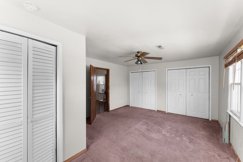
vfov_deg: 81.3
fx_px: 95
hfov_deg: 104.2
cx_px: 122
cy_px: 81
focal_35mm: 14
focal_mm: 14
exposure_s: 1/1.67
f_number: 8
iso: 250
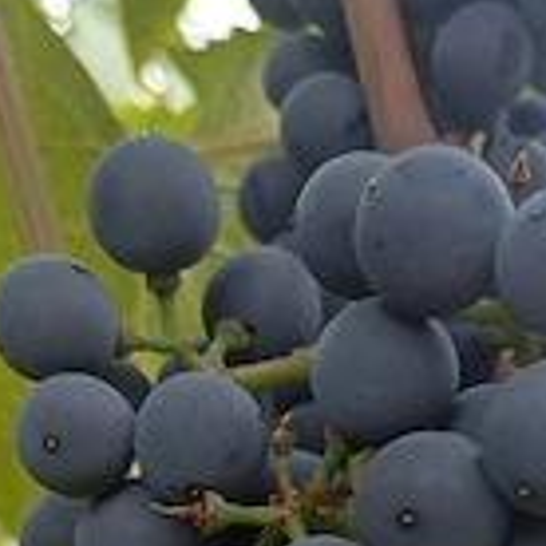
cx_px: 411
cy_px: 684
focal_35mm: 64
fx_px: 1142
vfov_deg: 24.0
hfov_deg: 26.5
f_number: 1.8
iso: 100
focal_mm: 4.65
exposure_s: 1/50
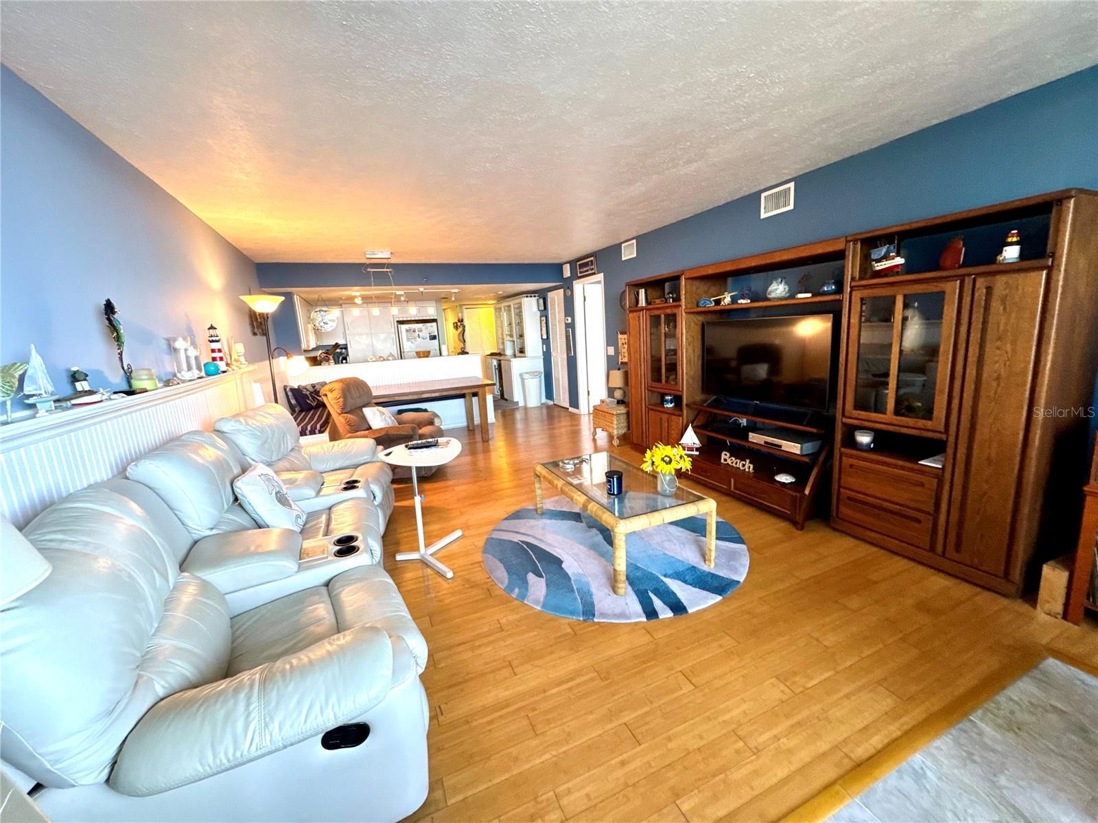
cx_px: 549
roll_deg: +3.6
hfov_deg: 102.1
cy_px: 412
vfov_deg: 85.7
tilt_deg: -12.1
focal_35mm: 14
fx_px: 444
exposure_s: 1/60
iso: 250
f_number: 2.2
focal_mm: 2.22
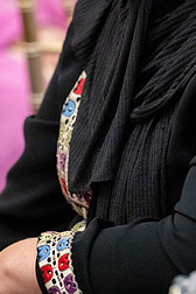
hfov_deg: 4.7
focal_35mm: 293
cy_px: 35
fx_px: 2393
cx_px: 82
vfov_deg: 7.0
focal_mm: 164
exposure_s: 1/160
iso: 16000
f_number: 4
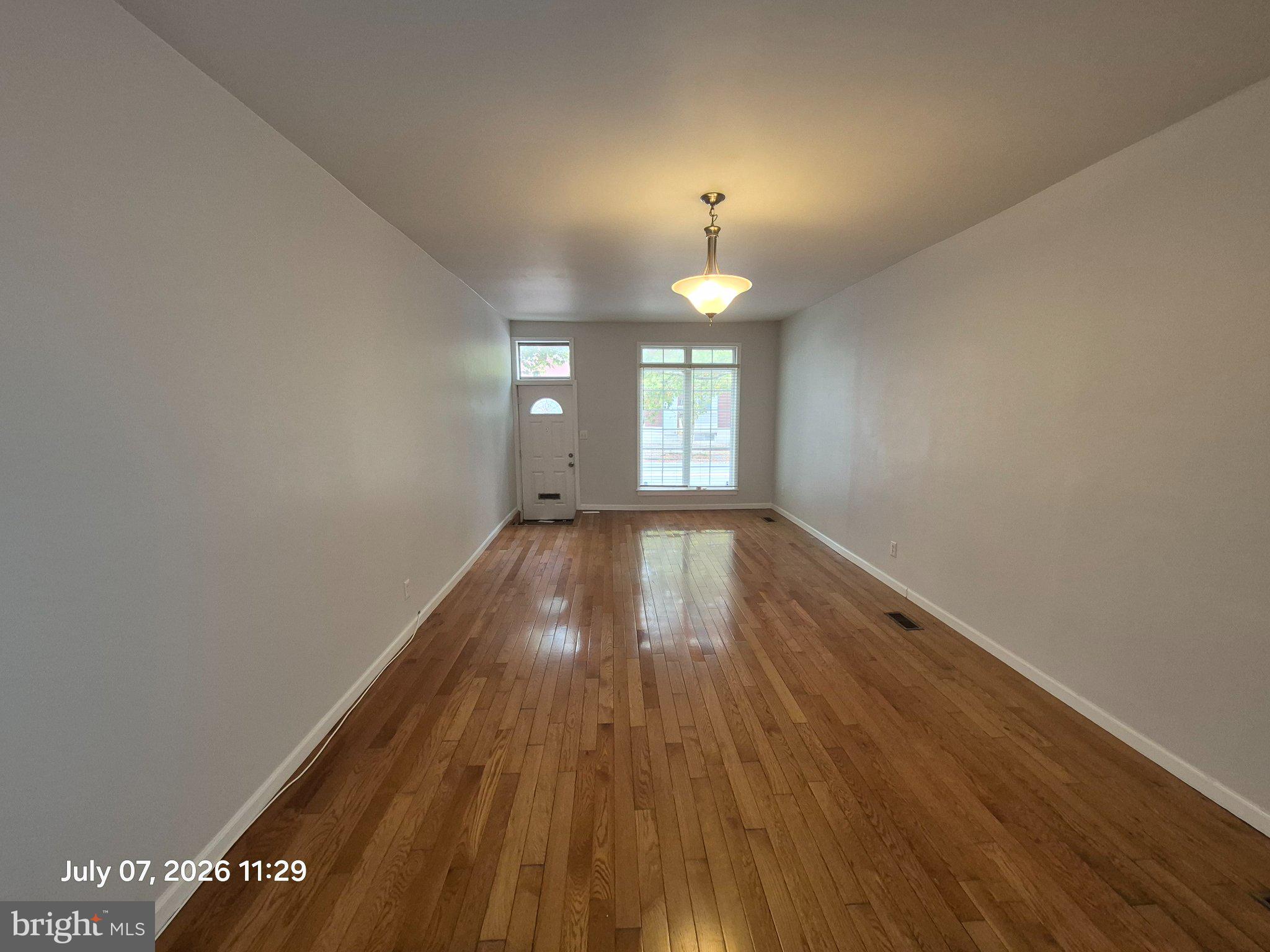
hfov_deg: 106.2
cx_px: 635
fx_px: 477
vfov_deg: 89.9
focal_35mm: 13
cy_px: 476
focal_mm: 1.74
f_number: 2.2
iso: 160
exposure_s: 1/60
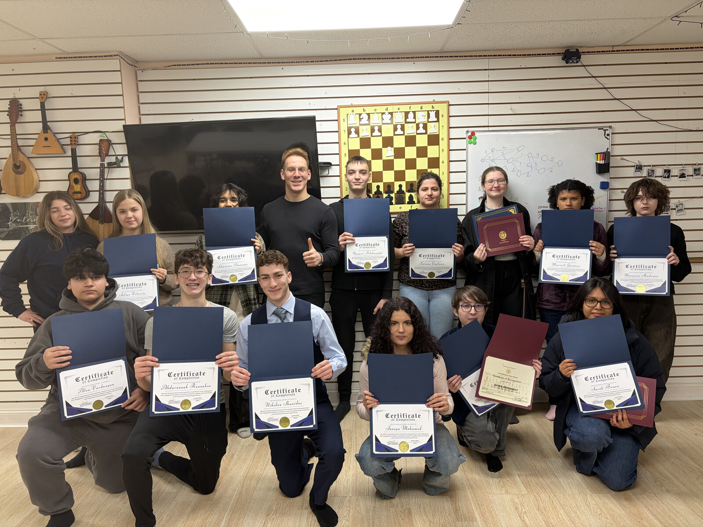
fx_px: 528
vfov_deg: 53.1
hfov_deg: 67.3
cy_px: 264
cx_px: 352
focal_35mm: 26
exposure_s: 1/60
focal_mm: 5.96
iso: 80
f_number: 1.6
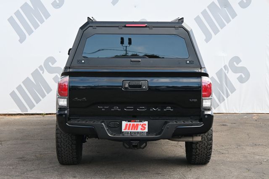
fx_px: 560
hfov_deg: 27.0
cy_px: 90
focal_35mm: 75
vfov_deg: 18.2
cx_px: 134
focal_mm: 50
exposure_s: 1/160
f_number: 6.3
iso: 400
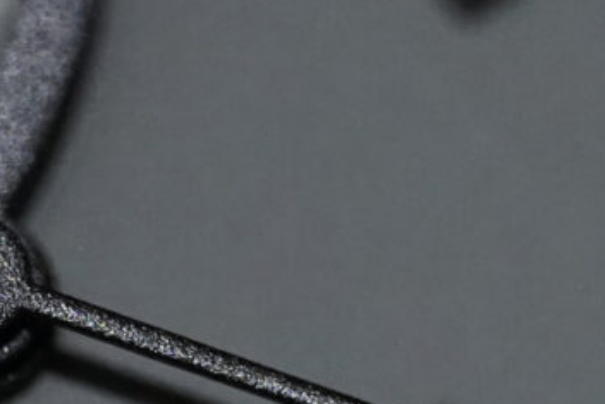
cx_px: 474
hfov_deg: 2.7
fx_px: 12844
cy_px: 809
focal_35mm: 764
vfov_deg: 1.8
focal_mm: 105
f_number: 3.2
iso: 5000
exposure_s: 1/125
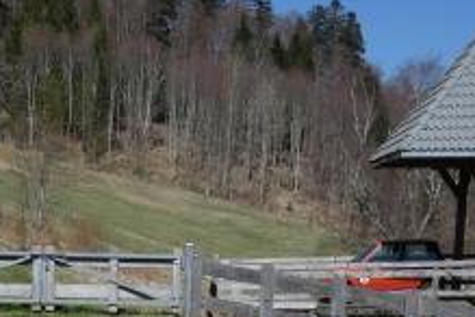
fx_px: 1201
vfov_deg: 14.8
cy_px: 321
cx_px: 63
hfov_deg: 21.9
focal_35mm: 91
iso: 80
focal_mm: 8.6
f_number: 3.8
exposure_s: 1/1000
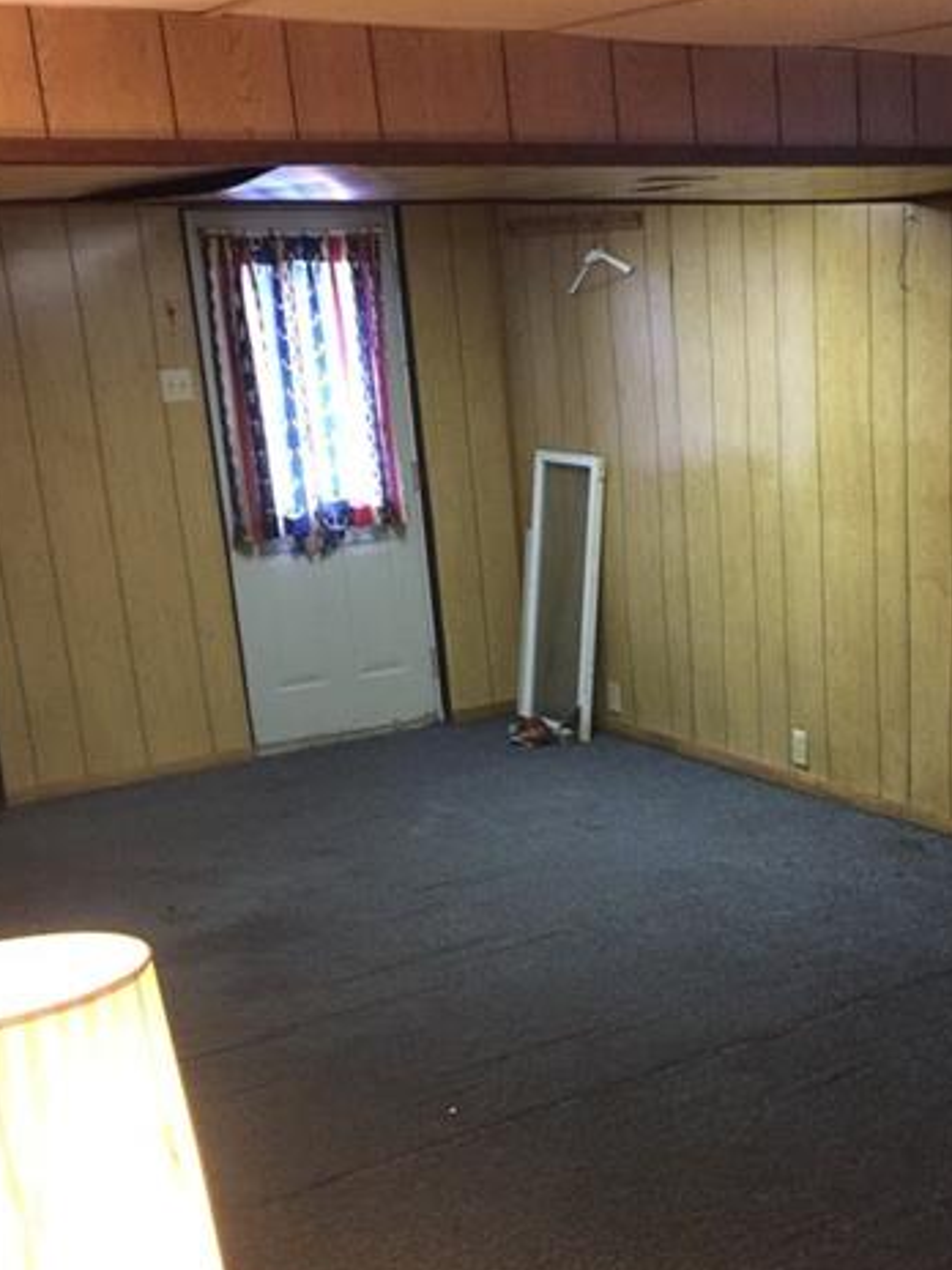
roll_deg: +1.7
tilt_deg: -16.8
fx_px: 1760
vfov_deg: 39.1
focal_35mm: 48
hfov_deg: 29.7
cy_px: 862
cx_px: 725
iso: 80
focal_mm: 4.15
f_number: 2.2
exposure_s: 1/4
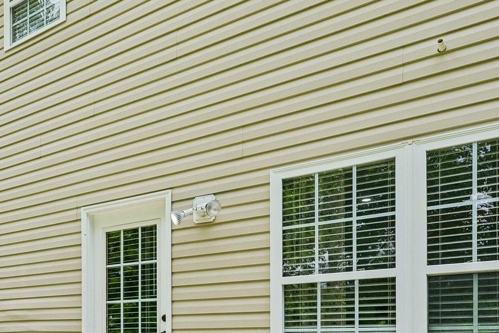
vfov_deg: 30.5
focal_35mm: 40
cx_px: 52
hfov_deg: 44.0
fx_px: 557
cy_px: 343
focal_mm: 16.5
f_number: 8
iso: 100
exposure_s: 1/400
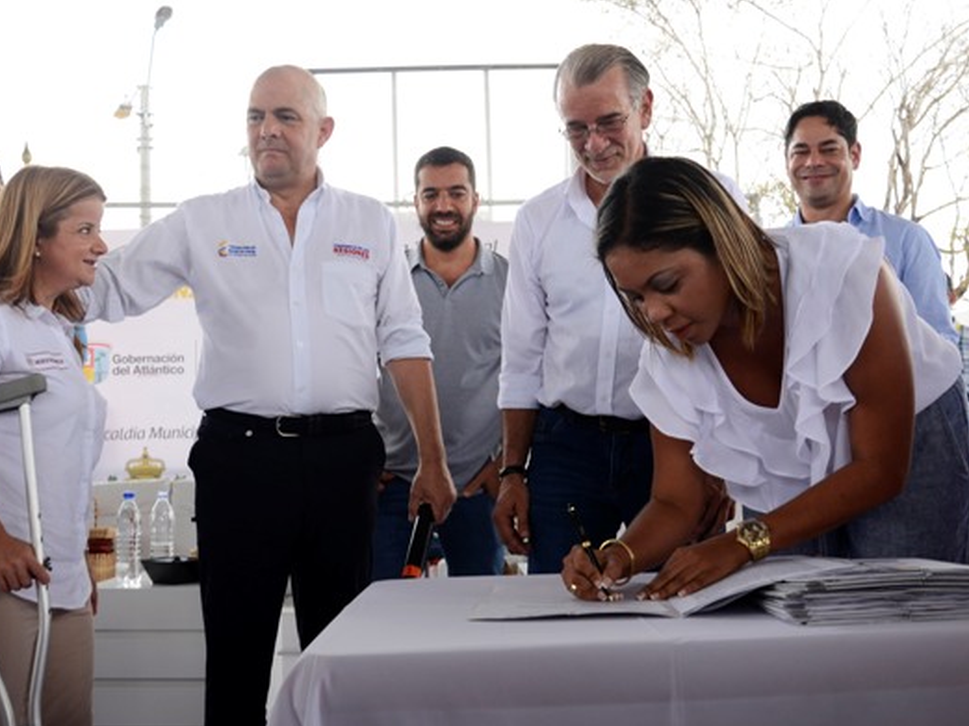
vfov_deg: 46.8
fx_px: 839
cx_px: 418
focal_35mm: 30
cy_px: 369
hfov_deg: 59.8
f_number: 5.6
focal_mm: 18
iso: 200
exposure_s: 1/180
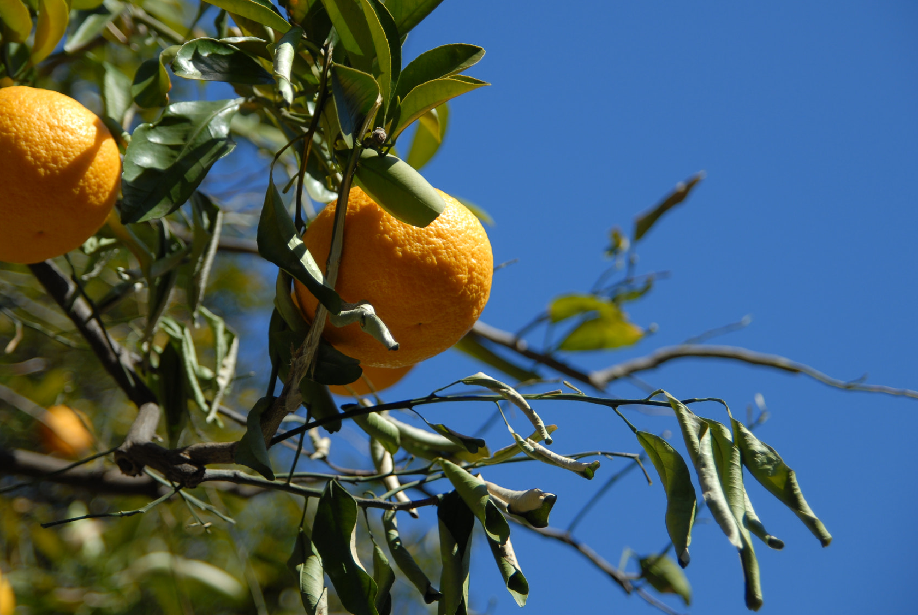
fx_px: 2145
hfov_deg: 24.1
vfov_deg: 16.3
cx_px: 391
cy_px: 277
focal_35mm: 84
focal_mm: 46
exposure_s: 1/1250
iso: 100
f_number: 2.8
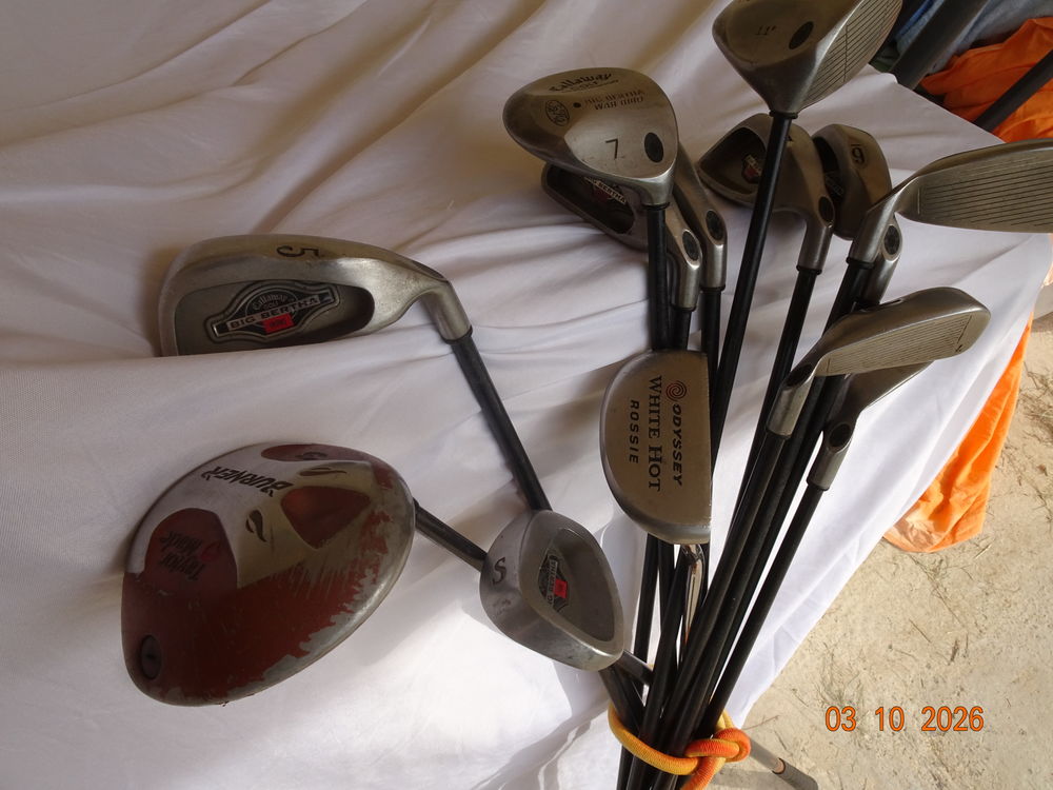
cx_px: 526
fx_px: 730
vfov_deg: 56.8
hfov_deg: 71.6
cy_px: 395
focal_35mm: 24
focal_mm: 4.1
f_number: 5
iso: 80
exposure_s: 1/250
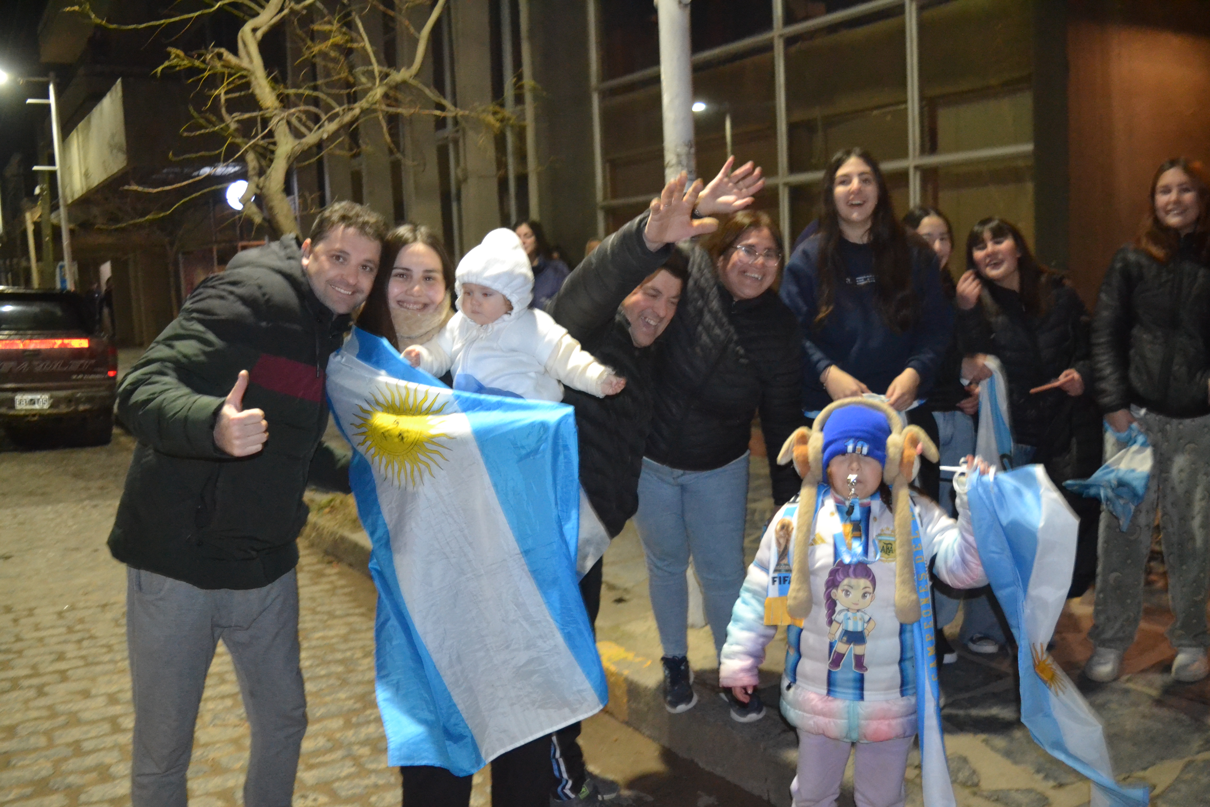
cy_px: 404
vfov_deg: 41.7
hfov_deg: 59.5
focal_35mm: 32
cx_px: 605
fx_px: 1059
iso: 3200
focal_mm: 21
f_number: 3.8
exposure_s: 1/60
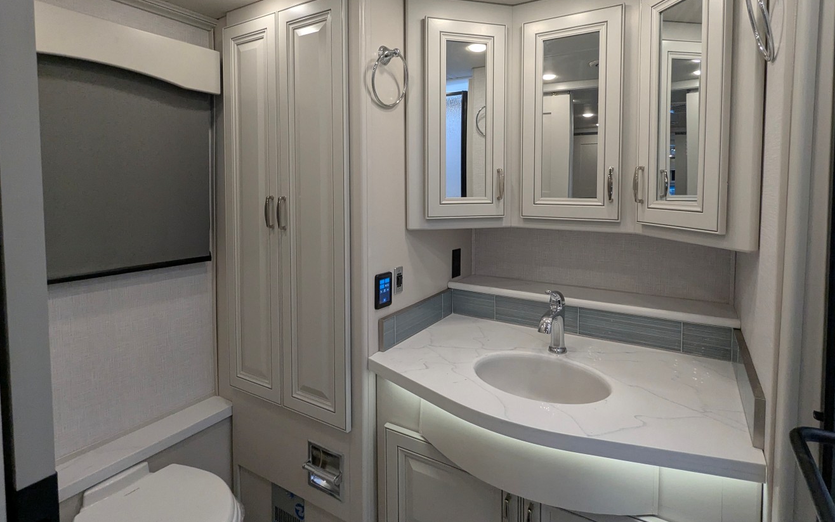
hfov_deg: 91.0
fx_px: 410
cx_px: 439
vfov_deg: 64.3
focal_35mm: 18
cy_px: 204
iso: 283
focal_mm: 2.35
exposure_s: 1/301
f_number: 2.2
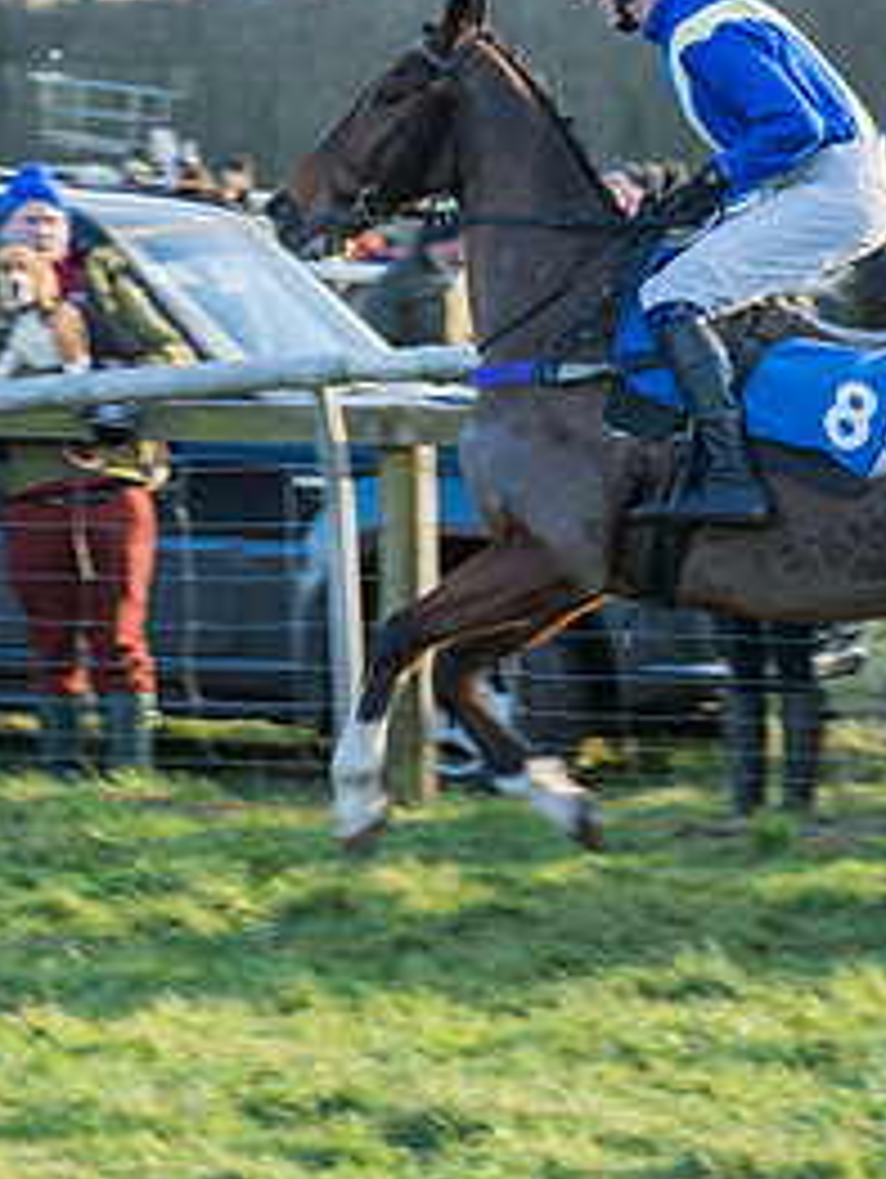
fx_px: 9642
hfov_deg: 5.3
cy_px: 507
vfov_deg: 7.0
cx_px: 839
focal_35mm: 283
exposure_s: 1/125
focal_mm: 116
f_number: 5.6
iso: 200
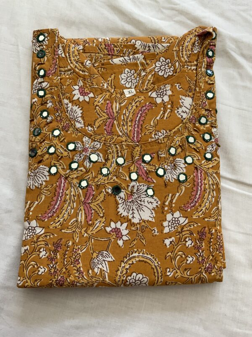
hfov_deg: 48.2
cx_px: 126
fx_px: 281
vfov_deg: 61.7
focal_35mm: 29
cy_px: 168
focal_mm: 3
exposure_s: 1/331
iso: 16
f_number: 1.8
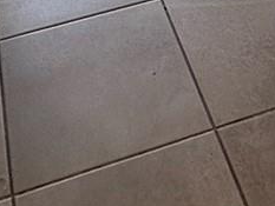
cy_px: -413
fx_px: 763
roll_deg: +1.2
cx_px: 203
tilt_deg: -12.2
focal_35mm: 96
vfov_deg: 10.6
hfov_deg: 20.3
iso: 40
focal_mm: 2.22
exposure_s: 1/168
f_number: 2.2
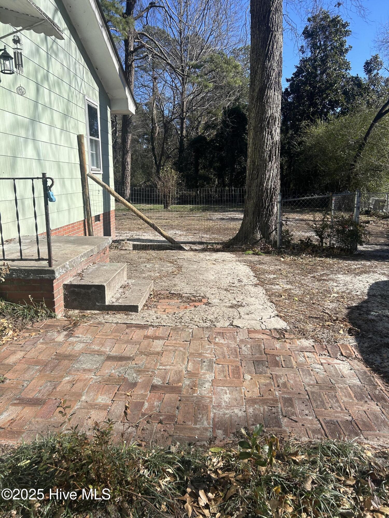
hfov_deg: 53.1
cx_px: 194
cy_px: 259
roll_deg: +1.5
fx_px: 390
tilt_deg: -11.3
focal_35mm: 26
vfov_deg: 67.3
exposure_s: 1/2841
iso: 50
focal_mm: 5.7
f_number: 1.5
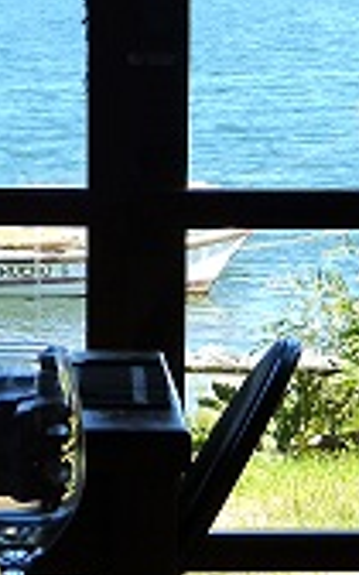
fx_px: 3976
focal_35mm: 254
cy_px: 65
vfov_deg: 8.2
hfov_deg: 5.2
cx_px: 253
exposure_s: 1/800
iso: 200
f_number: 3.5
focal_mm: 12.6
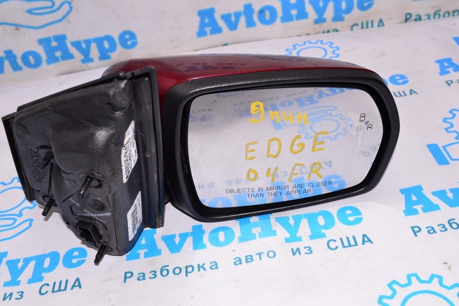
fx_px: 554
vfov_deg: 30.8
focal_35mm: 44
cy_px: 153
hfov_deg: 45.0
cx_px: 230
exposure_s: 1/200
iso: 1600
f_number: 8
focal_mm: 29
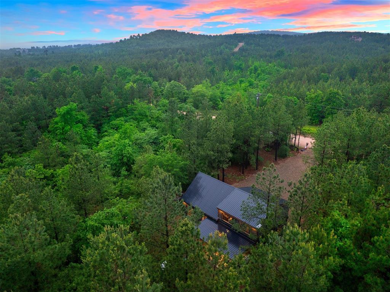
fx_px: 270
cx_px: 195
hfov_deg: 71.6
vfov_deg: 56.7
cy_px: 146
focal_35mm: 24
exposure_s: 1/25
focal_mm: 12.29
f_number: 2.8
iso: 100
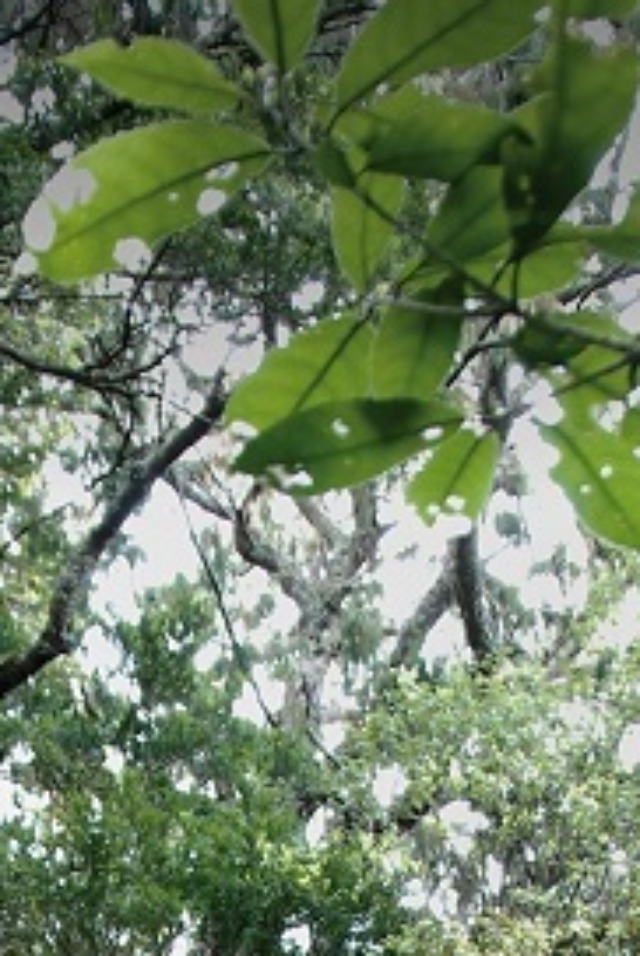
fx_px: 2447
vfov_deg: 19.2
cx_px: 169
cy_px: 1462
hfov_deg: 14.8
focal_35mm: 92
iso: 400
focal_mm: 18
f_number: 4.5
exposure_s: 1/60
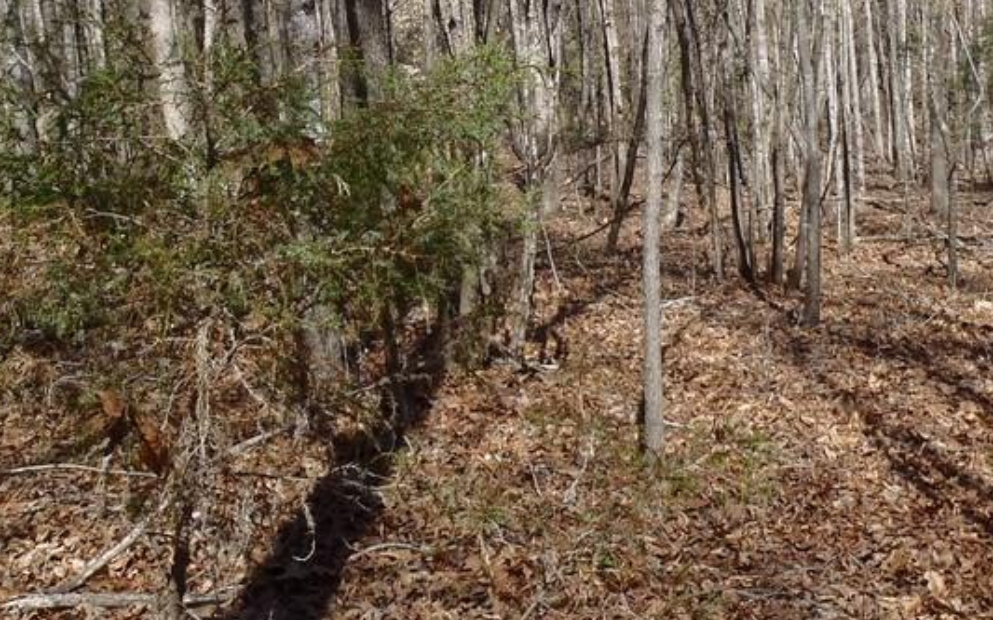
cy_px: 0
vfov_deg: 21.9
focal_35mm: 57
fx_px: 1542
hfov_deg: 35.4
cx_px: 633
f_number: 4.5
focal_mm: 5
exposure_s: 1/320
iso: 80
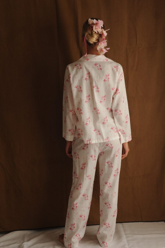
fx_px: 282
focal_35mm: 41
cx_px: 81
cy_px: 123
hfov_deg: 32.6
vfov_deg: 47.4
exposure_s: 1/200
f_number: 8
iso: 640
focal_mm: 40
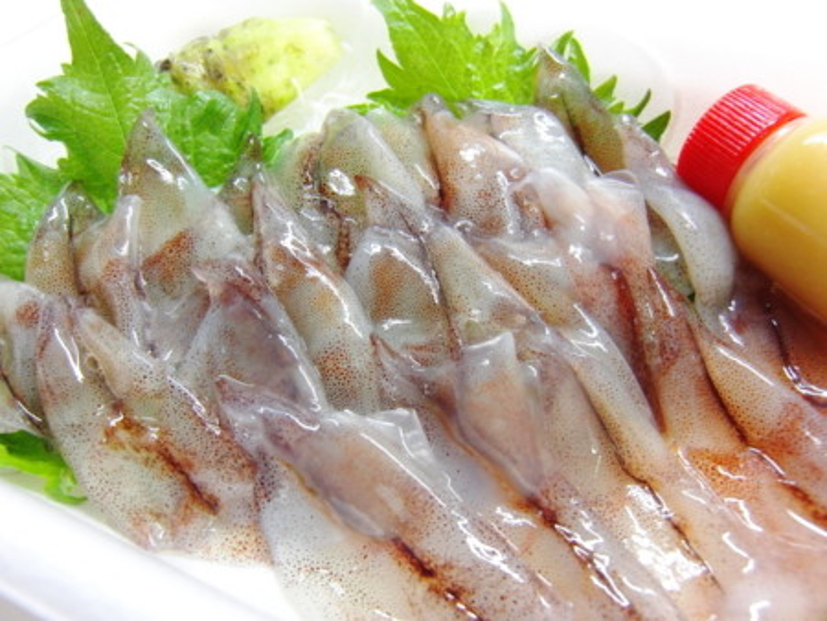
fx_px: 717
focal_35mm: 30
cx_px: 414
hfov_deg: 59.9
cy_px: 310
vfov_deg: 46.8
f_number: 3.5
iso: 400
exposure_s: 1/10
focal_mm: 5.2
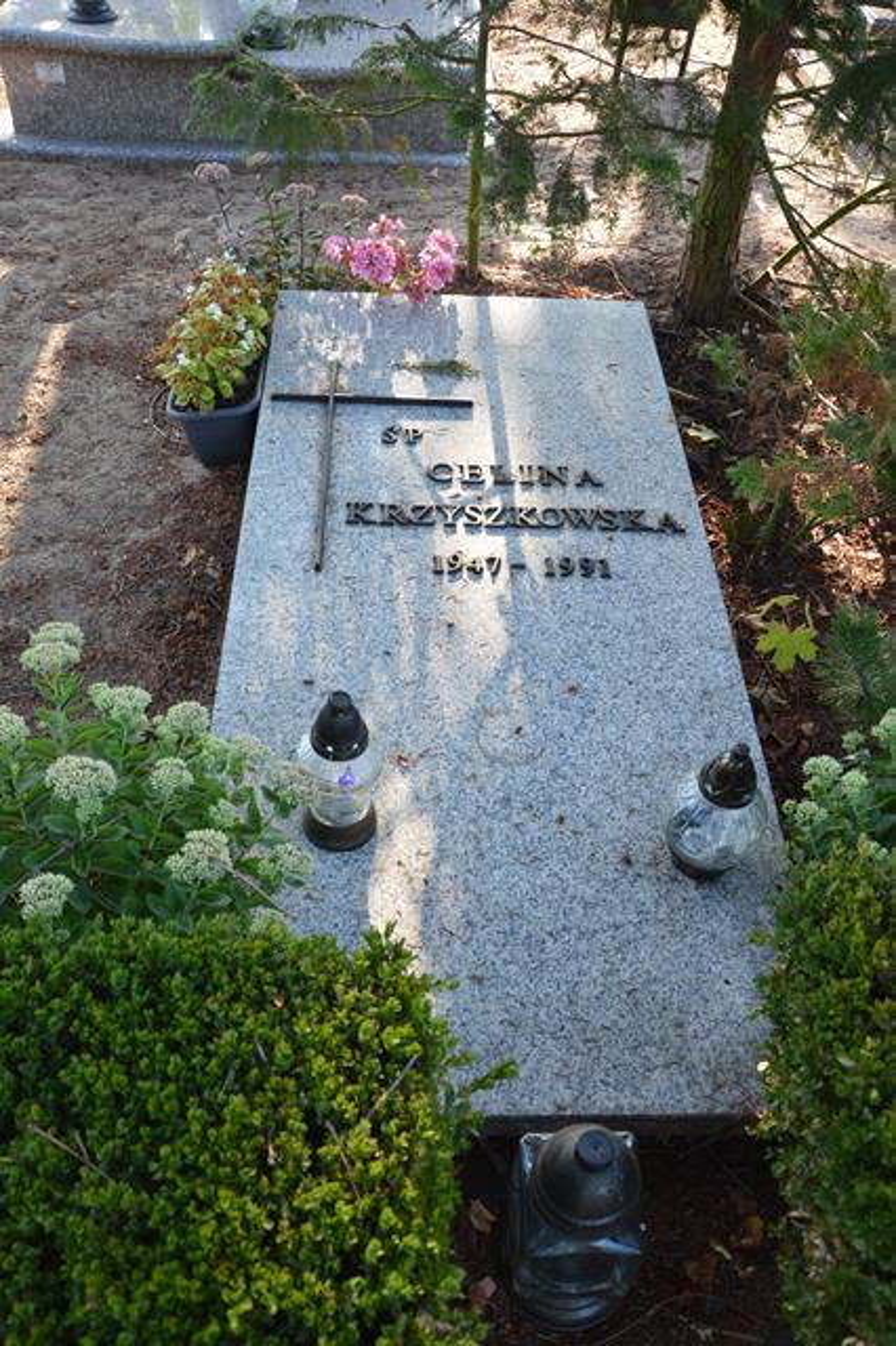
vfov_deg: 59.5
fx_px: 1177
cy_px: 673
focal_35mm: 32
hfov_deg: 41.7
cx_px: 448
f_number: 5.6
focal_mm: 21
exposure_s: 1/125
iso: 400
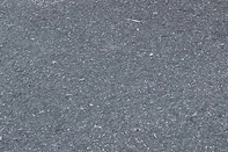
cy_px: -188
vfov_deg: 9.7
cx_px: 347
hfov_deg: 14.9
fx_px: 804
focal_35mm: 127
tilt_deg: -11.3
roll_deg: -0.1
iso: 100
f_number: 1.78
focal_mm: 6.76
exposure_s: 1/677
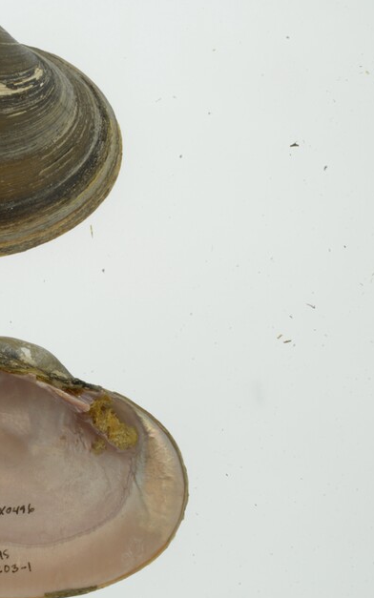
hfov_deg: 10.8
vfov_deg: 17.8
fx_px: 1908
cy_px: 329
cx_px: -177
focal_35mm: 117
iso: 100
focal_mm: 60
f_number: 32
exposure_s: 1/8
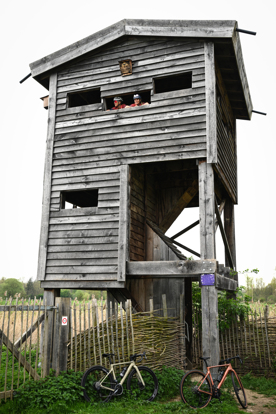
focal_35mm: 34
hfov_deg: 39.4
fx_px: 385
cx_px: 138
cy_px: 207
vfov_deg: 56.5
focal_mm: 33.5
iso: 100
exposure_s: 1/100
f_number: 4
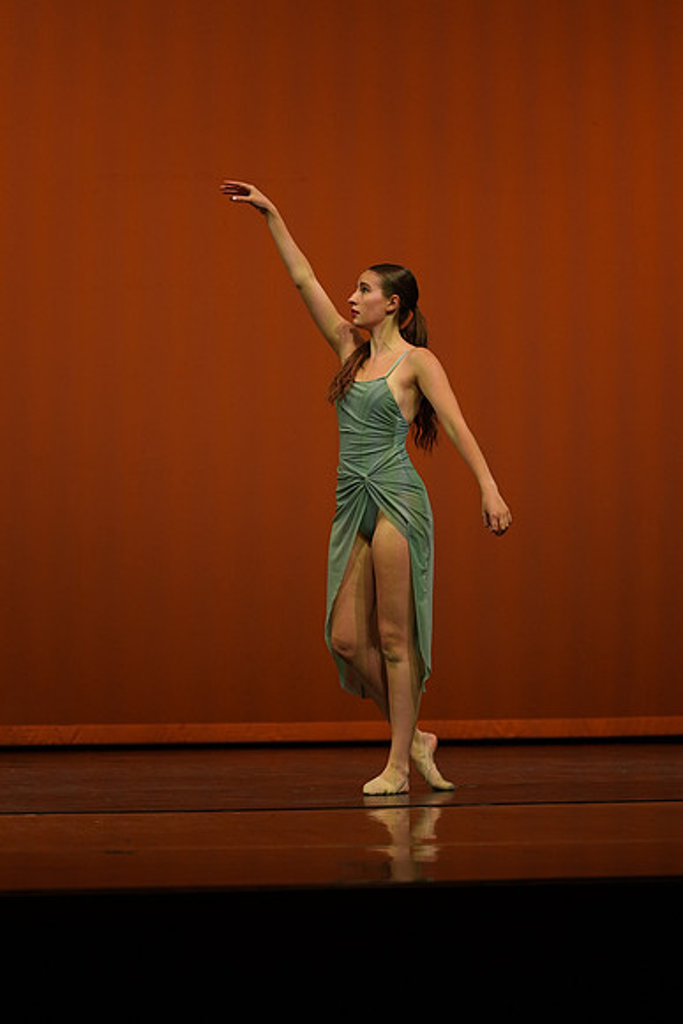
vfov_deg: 19.5
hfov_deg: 13.0
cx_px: 342
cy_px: 512
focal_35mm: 105
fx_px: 2986
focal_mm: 105
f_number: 4
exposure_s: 1/1000
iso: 2000
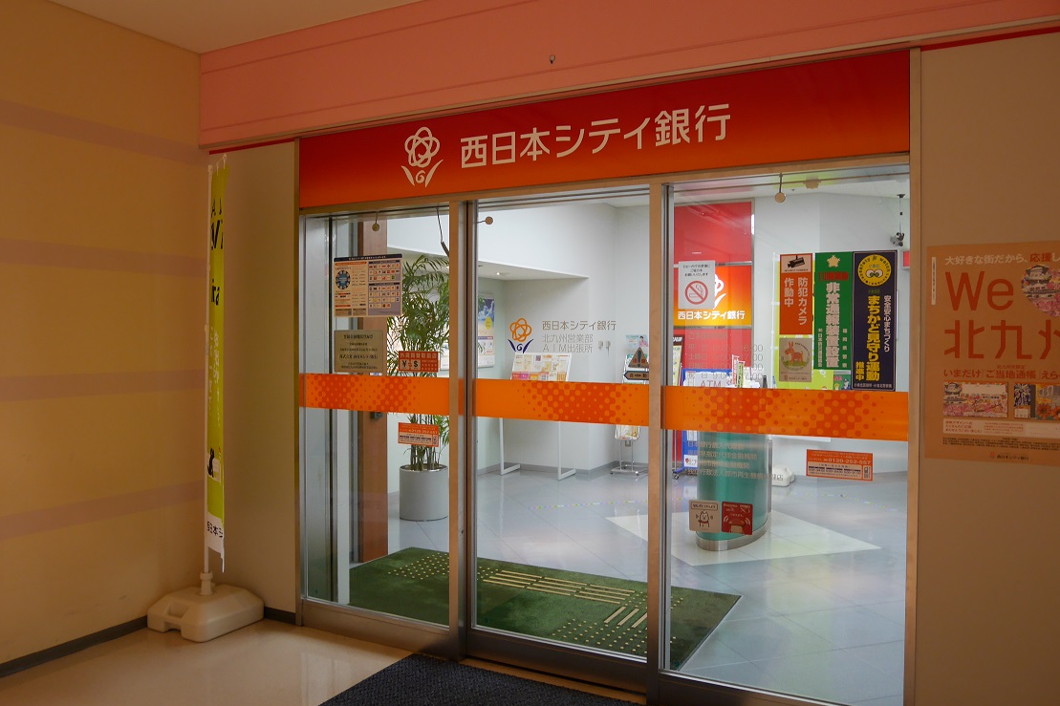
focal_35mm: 28
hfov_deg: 65.5
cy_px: 351
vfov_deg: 46.4
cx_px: 525
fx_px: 824
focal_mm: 13
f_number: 3.6
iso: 640
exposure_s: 1/60
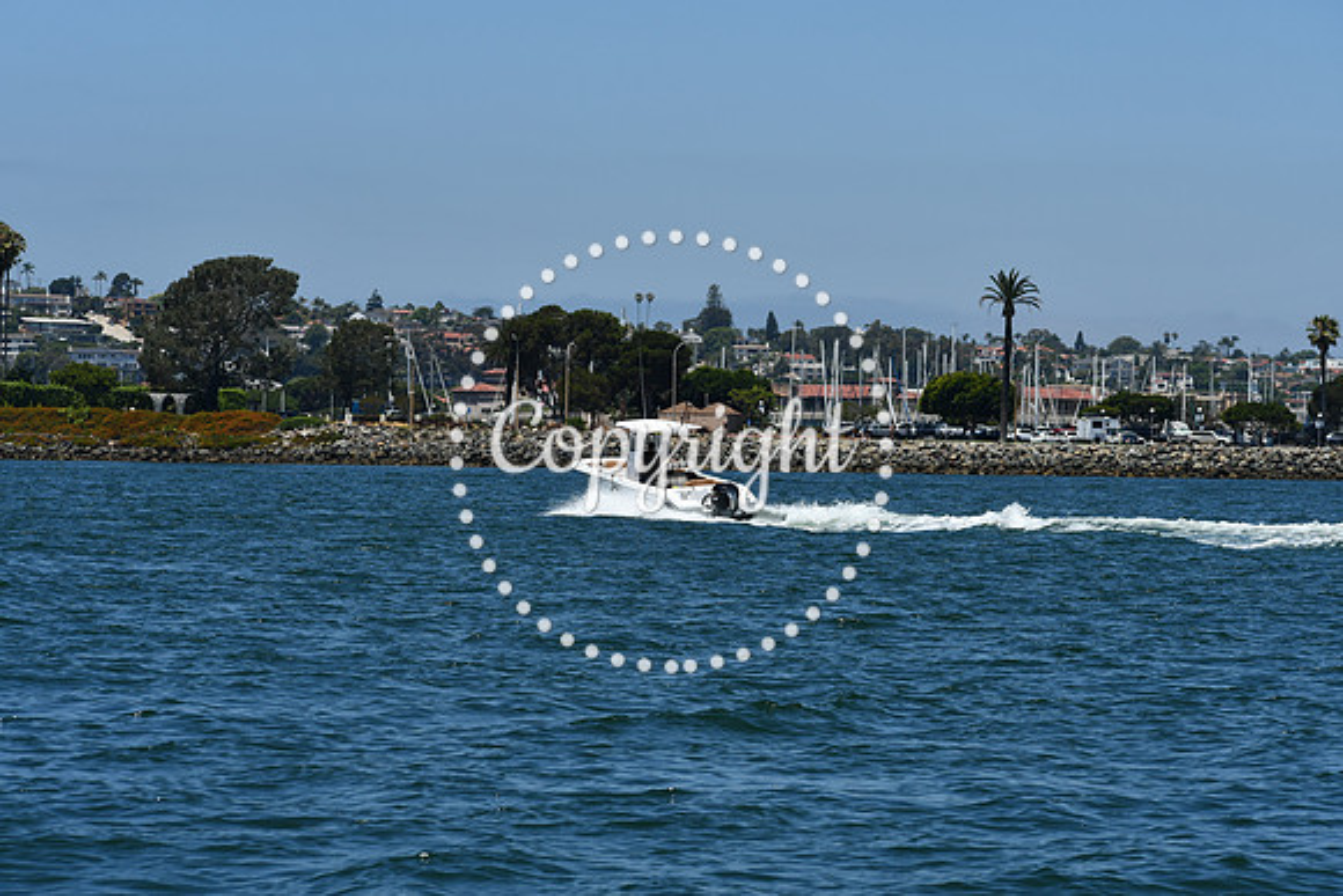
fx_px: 5298
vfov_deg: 9.7
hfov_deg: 14.4
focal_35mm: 142
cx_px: 672
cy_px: 448
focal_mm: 95
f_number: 9
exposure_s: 1/640
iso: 100
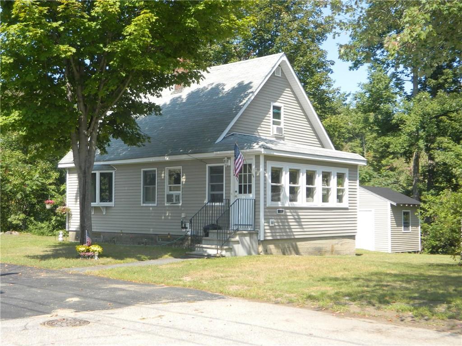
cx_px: 231
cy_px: 173
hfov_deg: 40.4
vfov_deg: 30.9
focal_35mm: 47
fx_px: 627
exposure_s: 1/500
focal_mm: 8.4
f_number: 3.6
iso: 110
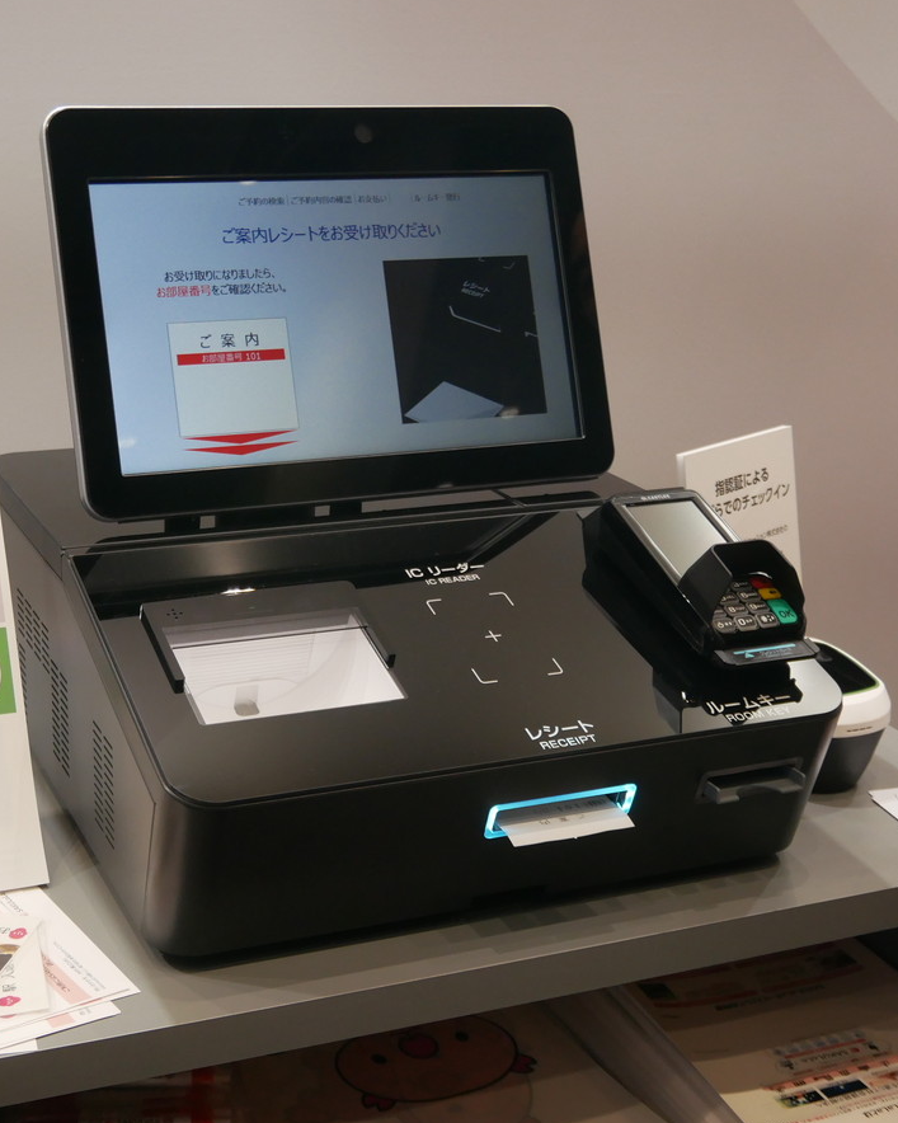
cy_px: 563
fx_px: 1761
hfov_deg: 28.4
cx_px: 287
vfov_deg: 35.4
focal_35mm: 53
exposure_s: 1/125
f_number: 4.4
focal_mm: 20
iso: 800
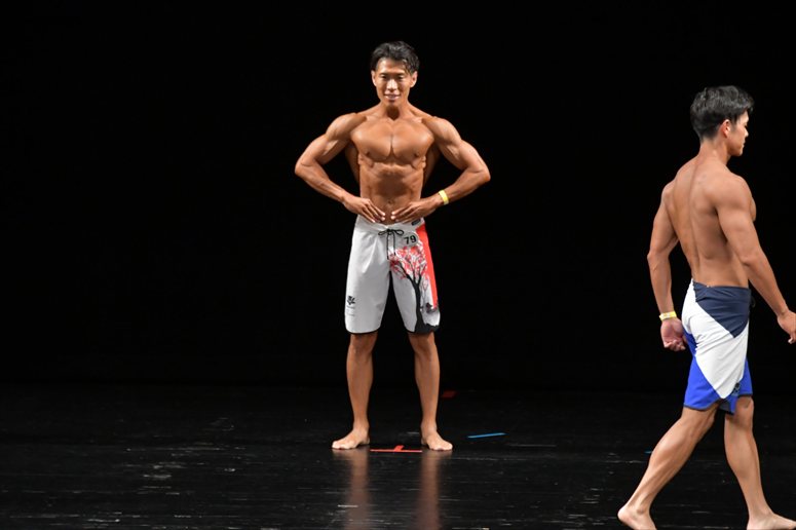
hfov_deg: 7.2
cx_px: 398
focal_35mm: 285
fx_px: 6299
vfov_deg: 4.8
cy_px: 265
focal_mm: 190
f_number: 5.6
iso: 3200
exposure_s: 1/400
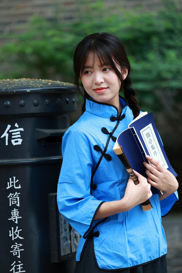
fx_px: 1016
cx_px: 91
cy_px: 136
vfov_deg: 15.3
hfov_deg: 10.2
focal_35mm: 134
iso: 100
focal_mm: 135
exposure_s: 1/250
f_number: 2.8
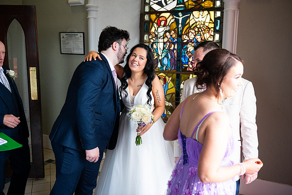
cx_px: 146
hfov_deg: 54.4
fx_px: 284
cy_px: 98
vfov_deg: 37.9
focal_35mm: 35
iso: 640
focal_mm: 35
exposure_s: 1/160
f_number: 3.5
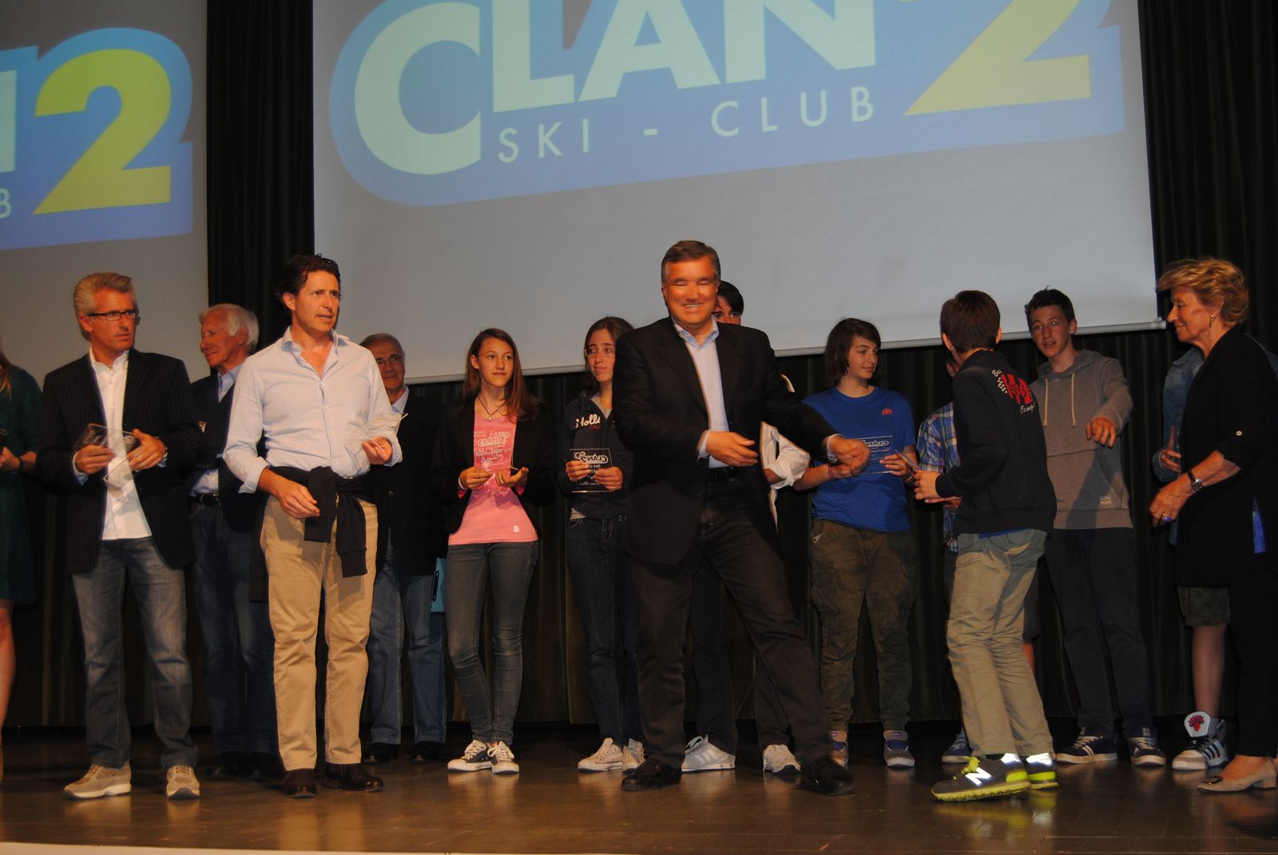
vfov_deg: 28.2
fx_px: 1706
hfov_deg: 41.1
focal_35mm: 48
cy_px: 428
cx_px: 639
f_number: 4.5
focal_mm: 32
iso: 200
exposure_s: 1/60
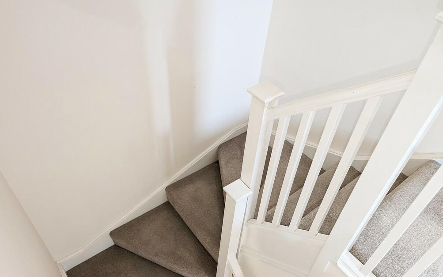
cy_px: 148
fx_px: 314
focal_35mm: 26
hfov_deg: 70.4
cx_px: 222
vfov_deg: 47.6
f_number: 1.7
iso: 392
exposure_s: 1/71
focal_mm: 6.9
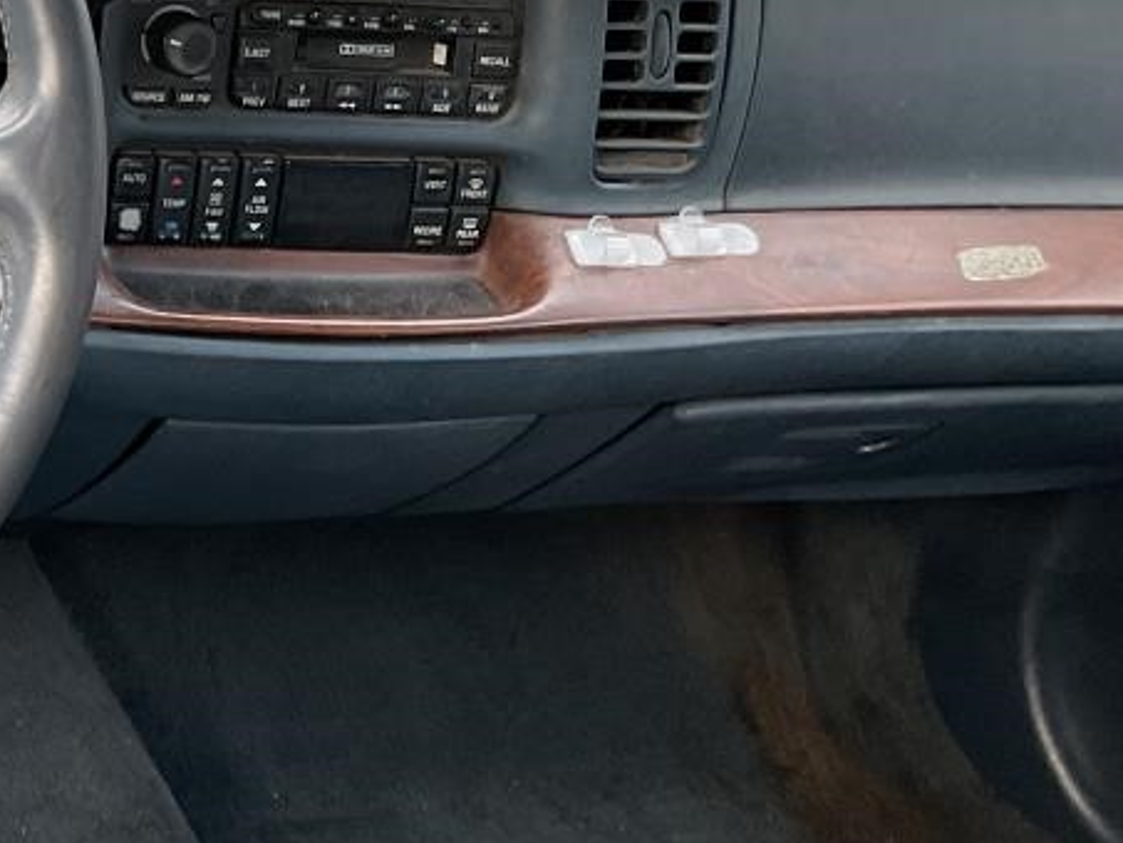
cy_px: 97
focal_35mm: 82
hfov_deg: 21.8
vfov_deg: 17.7
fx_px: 2661
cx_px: -285
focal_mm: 3
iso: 40
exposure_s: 1/120
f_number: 1.8
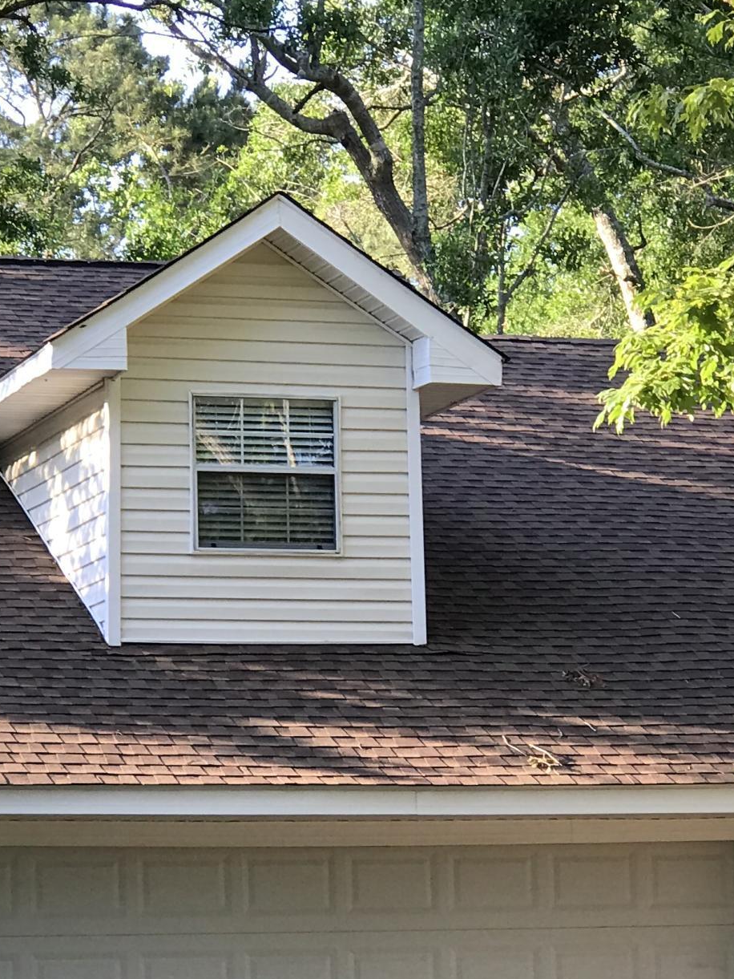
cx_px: 357
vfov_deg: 14.1
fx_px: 3957
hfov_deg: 10.6
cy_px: 666
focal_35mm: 140
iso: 25
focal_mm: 6.6
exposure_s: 1/120
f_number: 2.8
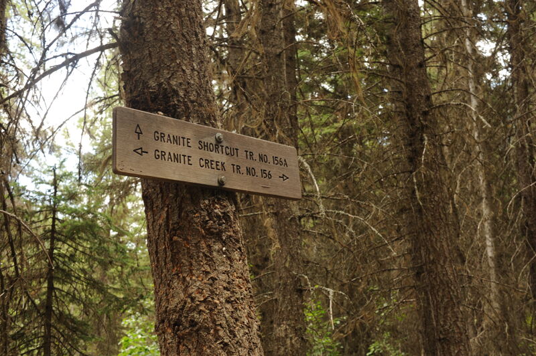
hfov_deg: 54.5
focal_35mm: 35
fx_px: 521
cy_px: 178
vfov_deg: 37.8
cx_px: 268
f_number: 9
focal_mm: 35
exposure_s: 1/40
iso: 400
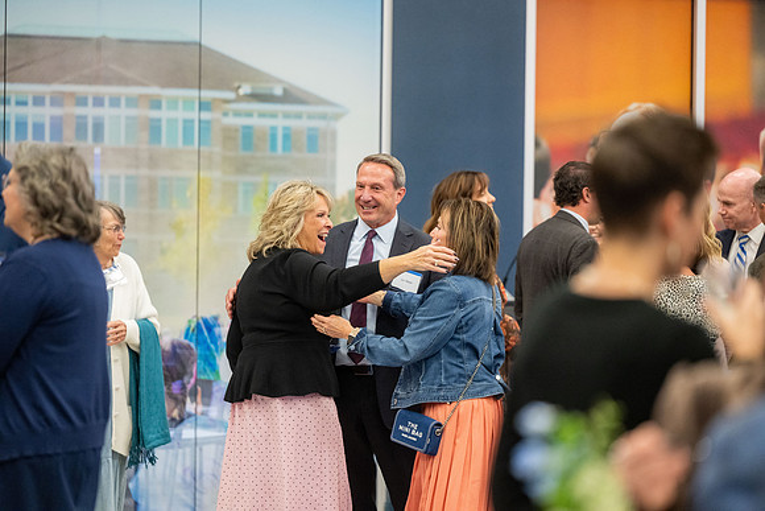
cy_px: 256
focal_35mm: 150
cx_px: 382
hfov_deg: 13.7
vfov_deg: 9.2
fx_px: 3188
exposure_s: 1/200
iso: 2000
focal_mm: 150
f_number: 2.8
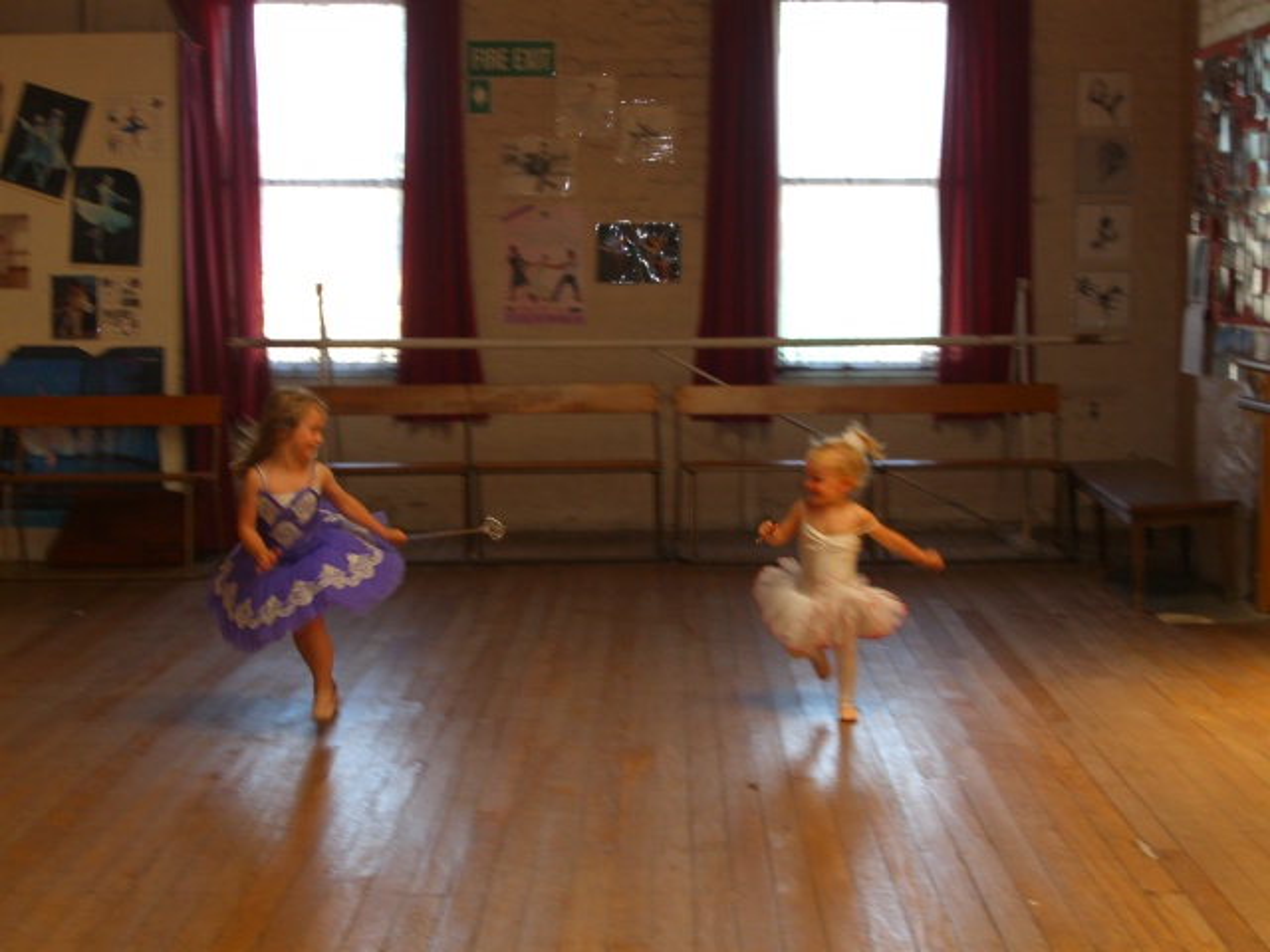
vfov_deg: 21.6
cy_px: 476
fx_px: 2495
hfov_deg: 28.6
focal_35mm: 68
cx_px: 635
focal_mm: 14.2
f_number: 4
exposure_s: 1/60
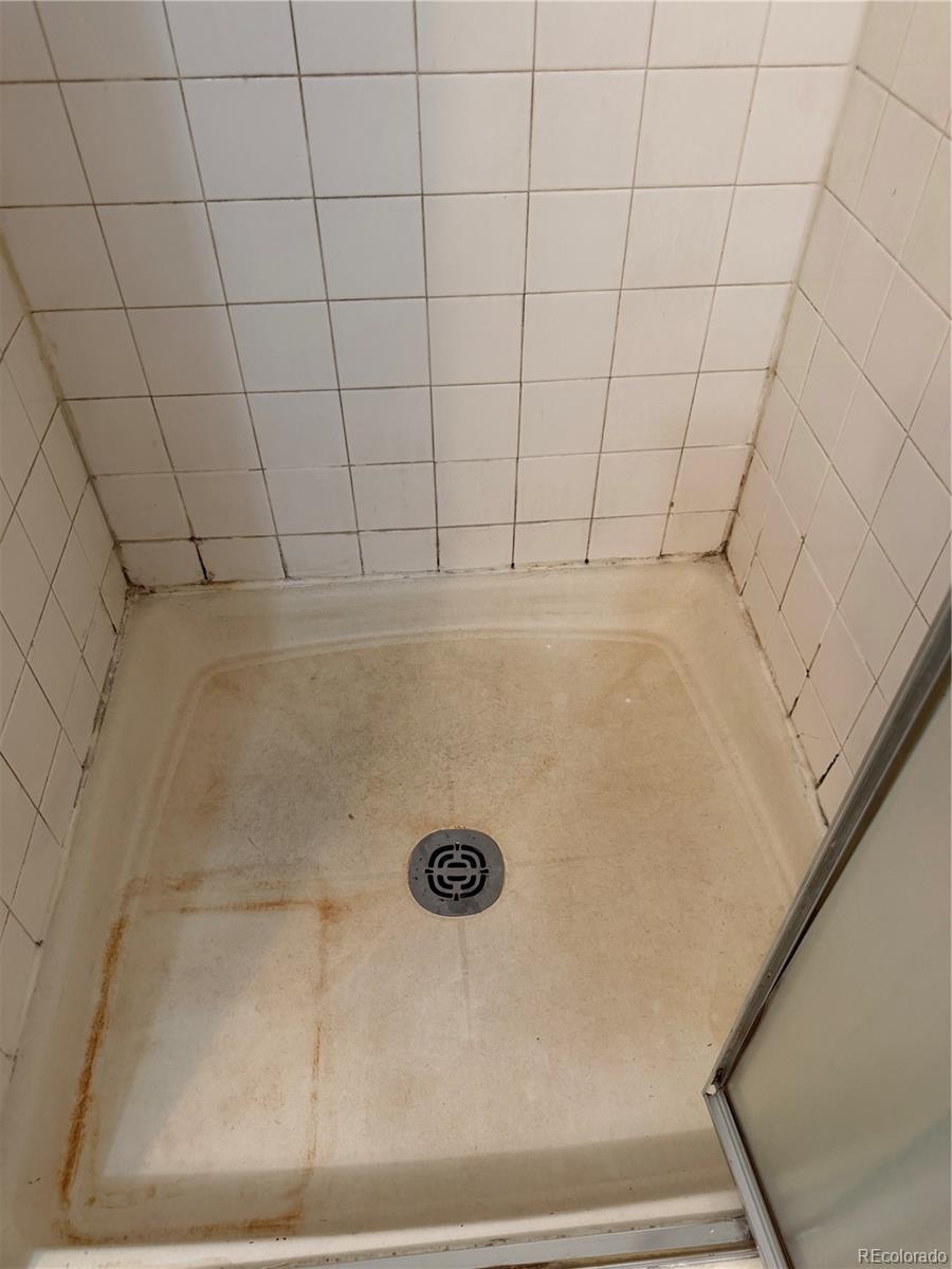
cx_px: 476
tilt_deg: -47.9
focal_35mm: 24
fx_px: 880
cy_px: 634
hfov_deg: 56.8
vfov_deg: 71.6
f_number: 1.78
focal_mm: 6.76
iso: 200
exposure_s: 1/60
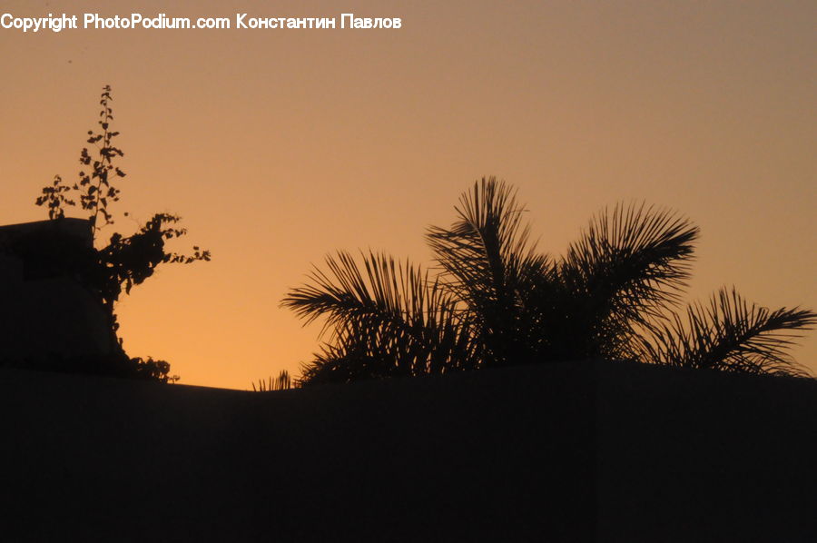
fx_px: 4761
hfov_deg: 9.8
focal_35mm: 210
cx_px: 408
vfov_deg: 6.5
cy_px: 272
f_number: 29
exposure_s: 1/250
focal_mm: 140
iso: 2800
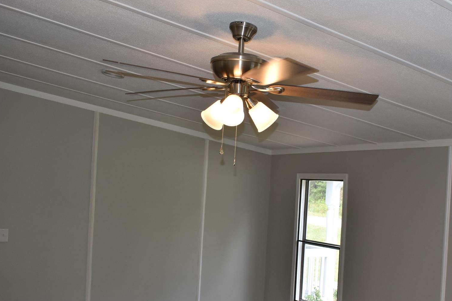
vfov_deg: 29.7
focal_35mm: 45
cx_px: 276
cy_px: 187
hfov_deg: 43.3
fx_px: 565
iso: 500
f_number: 5.6
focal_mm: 22
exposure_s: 1/125
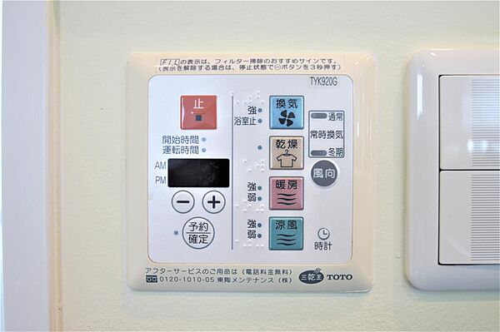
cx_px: 250
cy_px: 166
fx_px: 500
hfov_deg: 53.2
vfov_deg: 36.8
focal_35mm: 36
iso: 100
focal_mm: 24
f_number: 4.5
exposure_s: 1/40
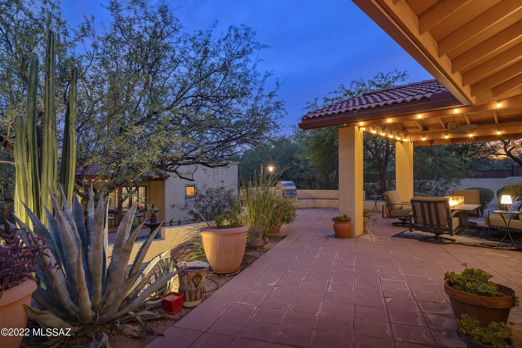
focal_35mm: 20
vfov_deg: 61.9
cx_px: 261
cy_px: 174
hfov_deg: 84.0
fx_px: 290
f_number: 9
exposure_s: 1.3
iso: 200
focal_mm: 20
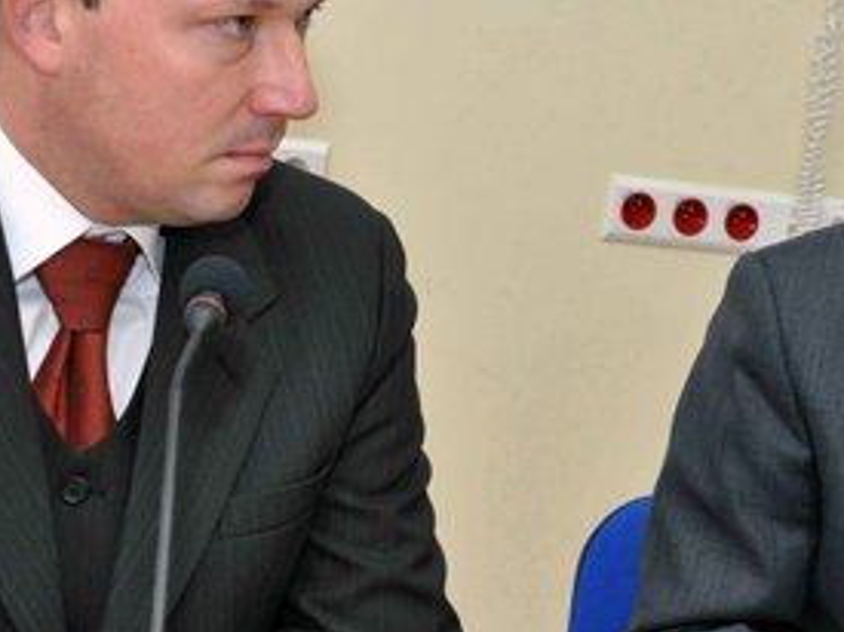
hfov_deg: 18.0
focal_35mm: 109
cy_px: 368
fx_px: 2656
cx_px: 546
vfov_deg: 13.6
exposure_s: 1/60
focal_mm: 32
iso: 1600
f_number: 11
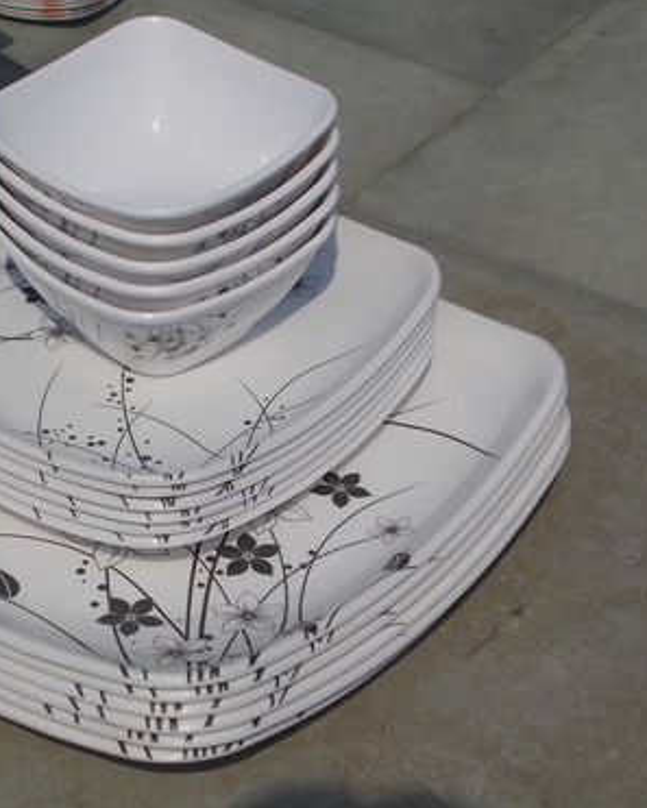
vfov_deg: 19.2
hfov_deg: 15.3
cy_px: 402
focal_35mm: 100
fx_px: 2393
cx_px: 174
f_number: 14.5
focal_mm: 13.5
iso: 80
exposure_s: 1/250
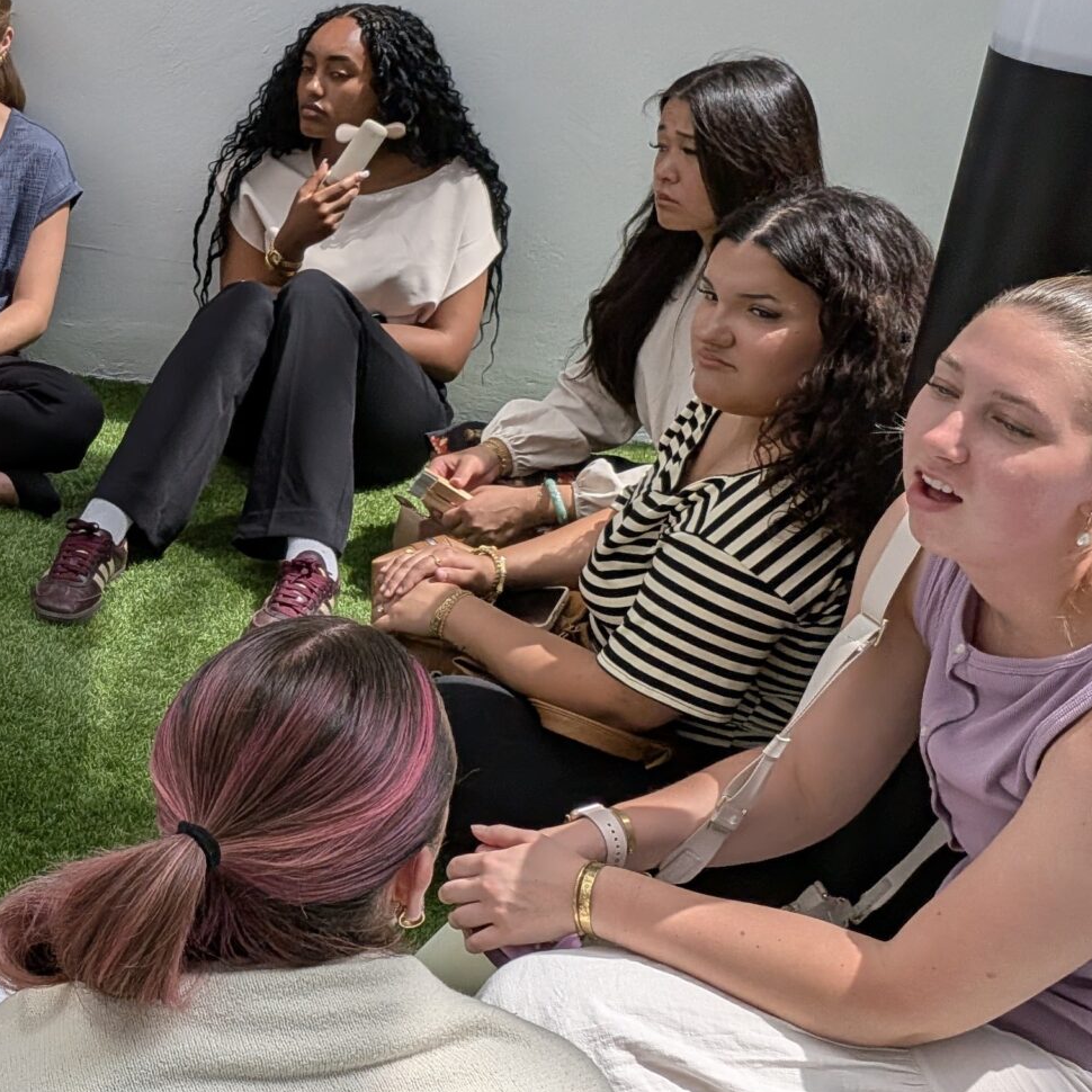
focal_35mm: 56
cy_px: 384
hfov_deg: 26.8
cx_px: -241
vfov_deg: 30.4
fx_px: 1999
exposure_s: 1/1672
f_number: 1.7
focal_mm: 4.53
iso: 27
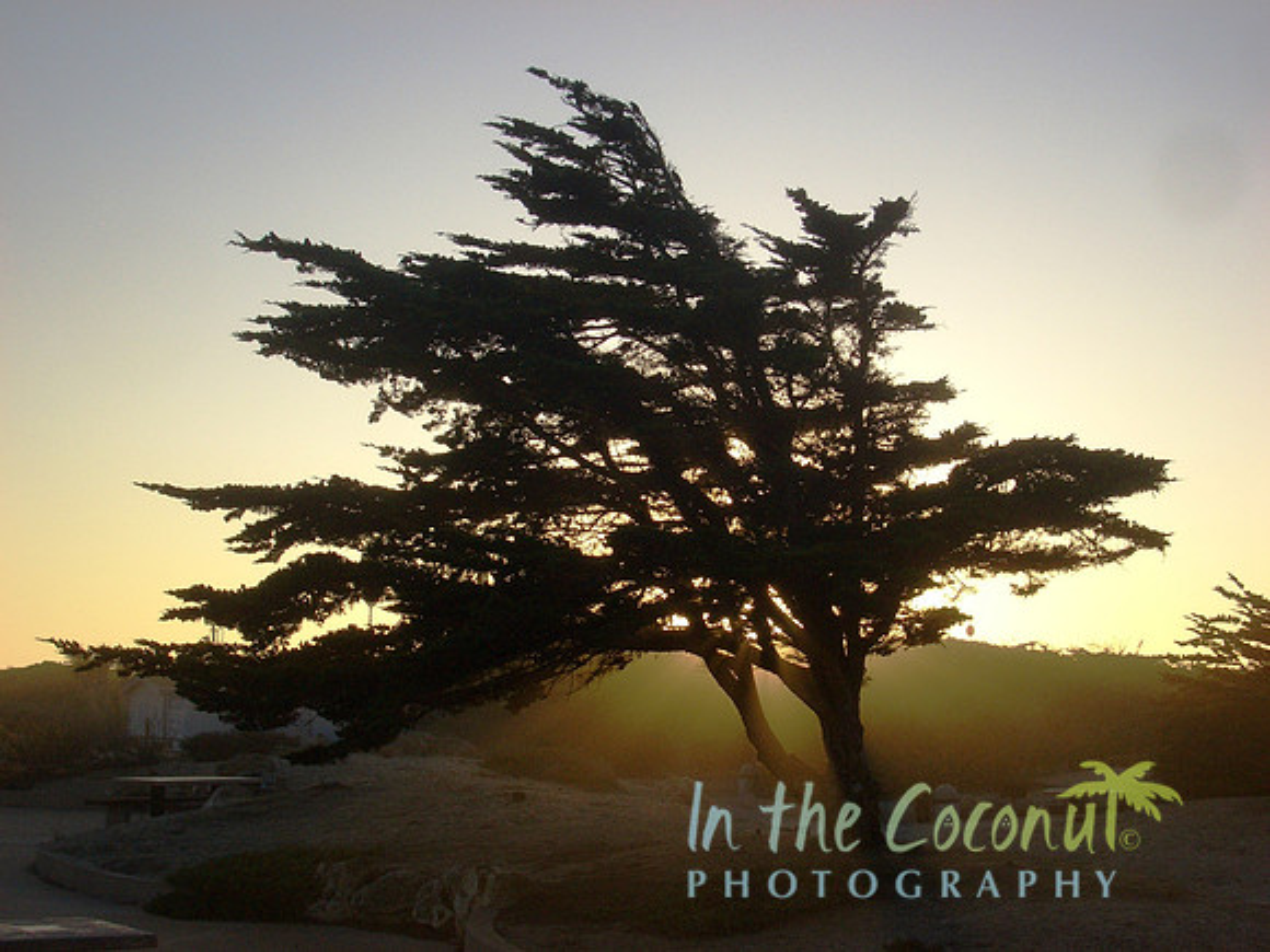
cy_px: 476
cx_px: 635
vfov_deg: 29.7
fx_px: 1798
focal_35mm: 49
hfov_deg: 38.9
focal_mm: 8.2
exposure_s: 1/320
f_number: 5
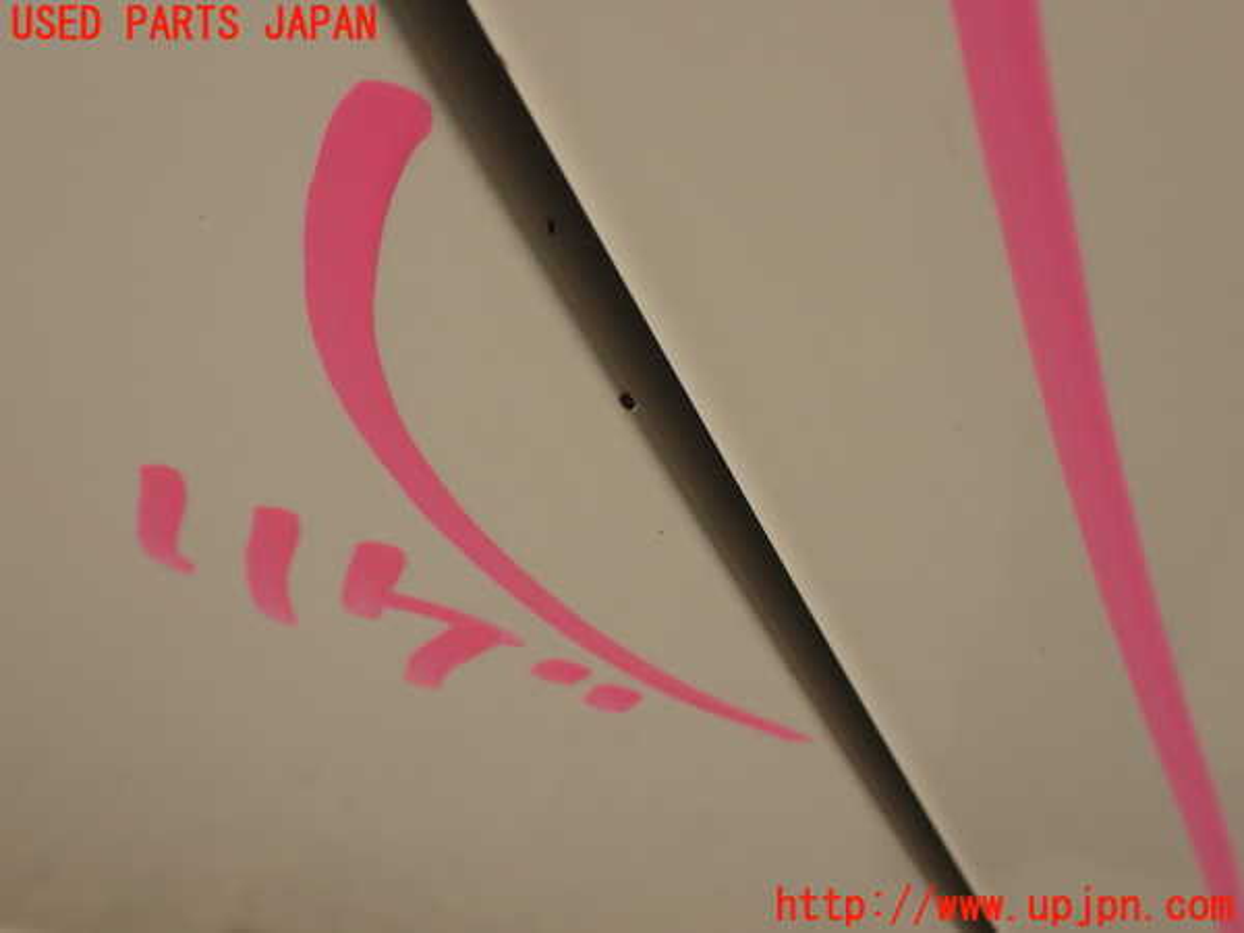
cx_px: 622
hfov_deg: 56.8
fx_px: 1150
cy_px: 466
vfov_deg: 44.2
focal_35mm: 32
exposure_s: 1/500
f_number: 9
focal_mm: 5.79
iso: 100
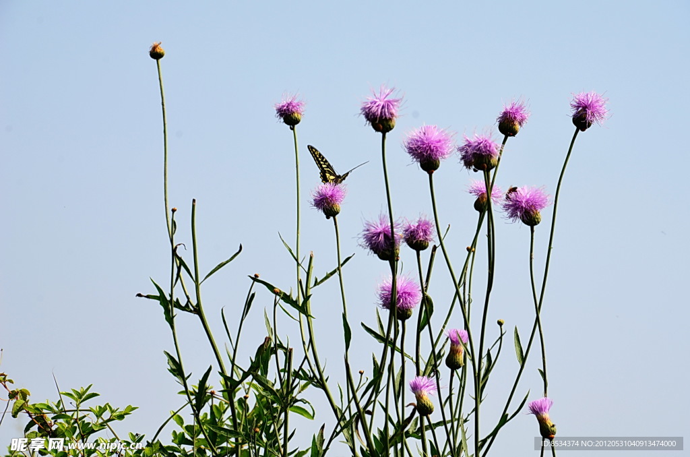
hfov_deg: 13.1
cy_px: 228
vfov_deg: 8.7
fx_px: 3012
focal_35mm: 158
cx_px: 345
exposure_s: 1/160
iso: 100
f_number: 11
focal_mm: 105
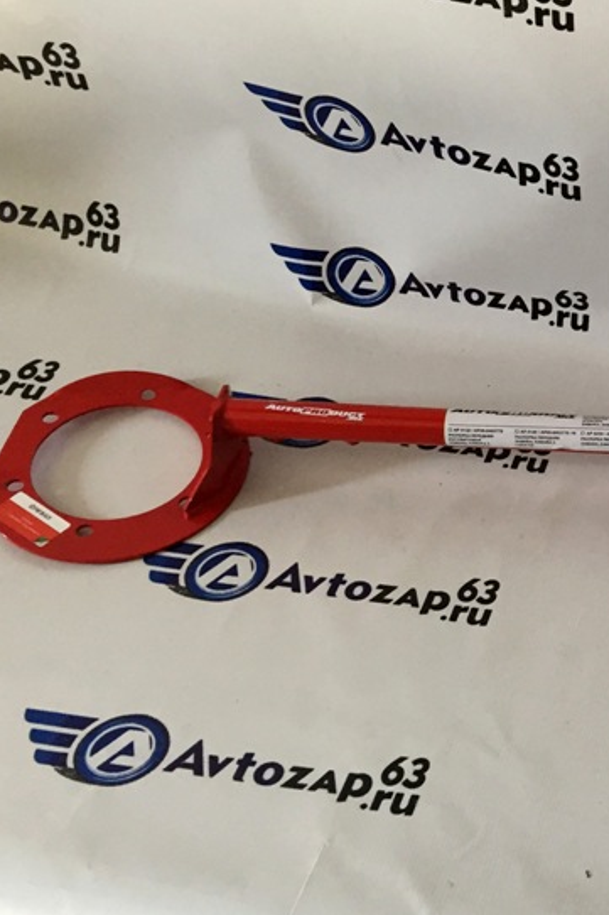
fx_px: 1447
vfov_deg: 34.9
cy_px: 348
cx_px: 823
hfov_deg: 21.2
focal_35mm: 57
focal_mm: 4.15
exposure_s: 1/33
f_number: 2.2
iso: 64
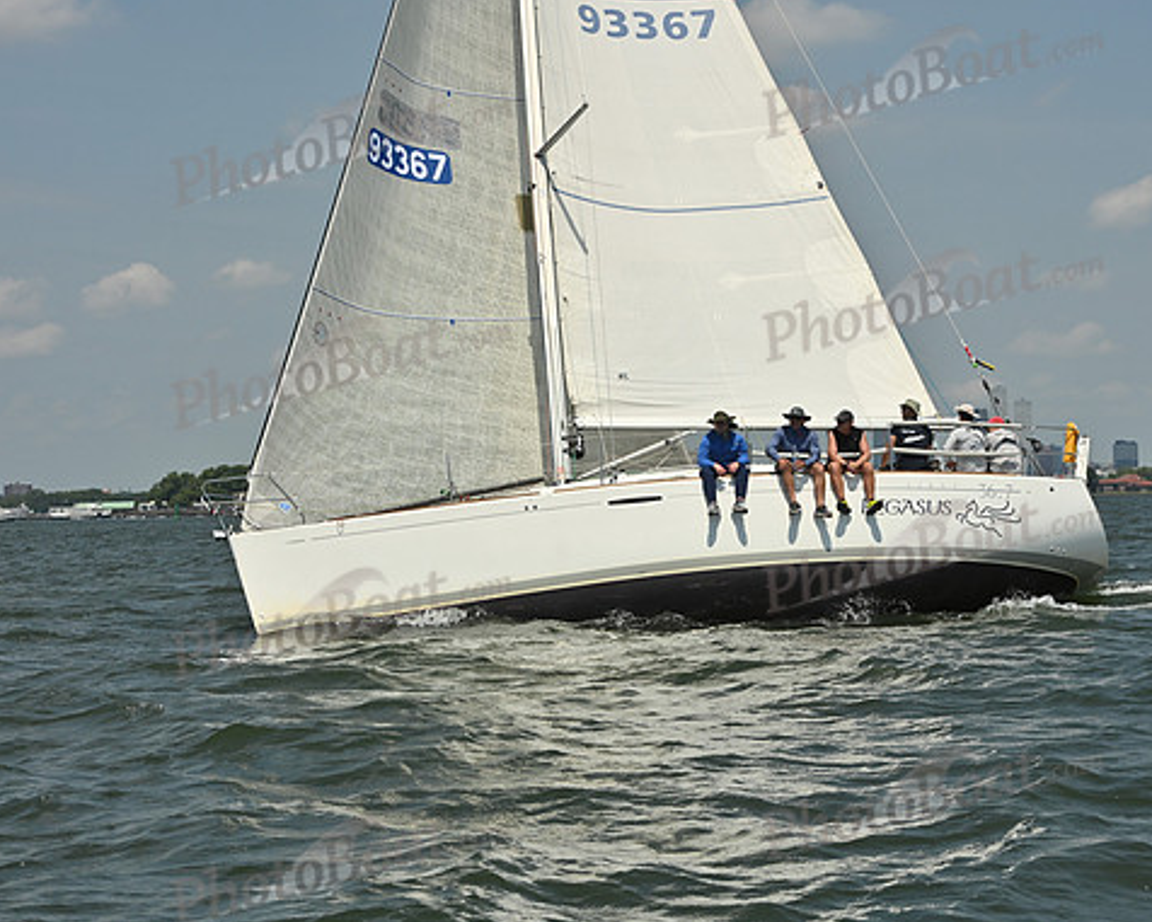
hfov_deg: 23.8
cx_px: 639
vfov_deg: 19.2
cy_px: 459
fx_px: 2728
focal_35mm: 80
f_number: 11
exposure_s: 1/1250
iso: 320
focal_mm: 70
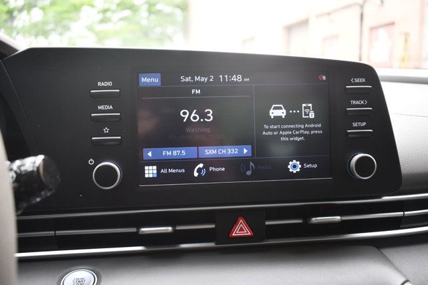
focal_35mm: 36
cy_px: 142
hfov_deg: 53.1
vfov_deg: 36.9
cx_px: 214
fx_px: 428
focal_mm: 24
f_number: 3.8
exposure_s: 1/250
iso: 640
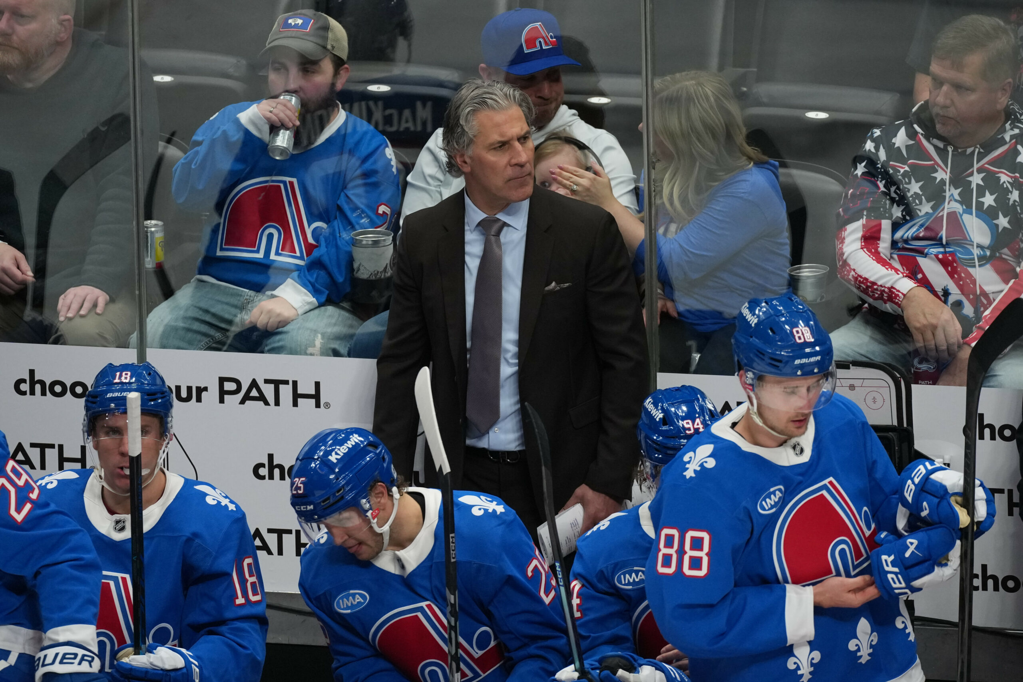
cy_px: 341
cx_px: 512
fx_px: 25575
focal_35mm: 900
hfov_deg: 2.3
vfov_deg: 1.5
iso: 2500
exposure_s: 1/1000
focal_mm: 600
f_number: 4
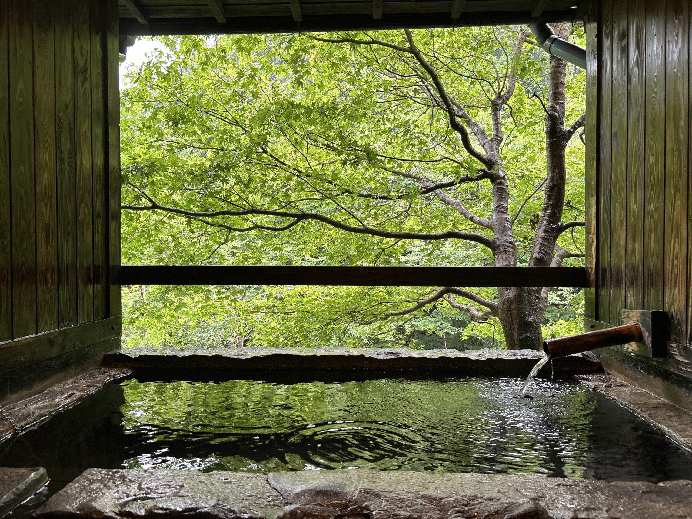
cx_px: 346
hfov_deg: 67.3
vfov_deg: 53.1
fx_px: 520
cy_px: 260
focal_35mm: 26
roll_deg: +0.1
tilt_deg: -0.9
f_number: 1.5
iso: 125
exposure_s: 1/120
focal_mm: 5.7
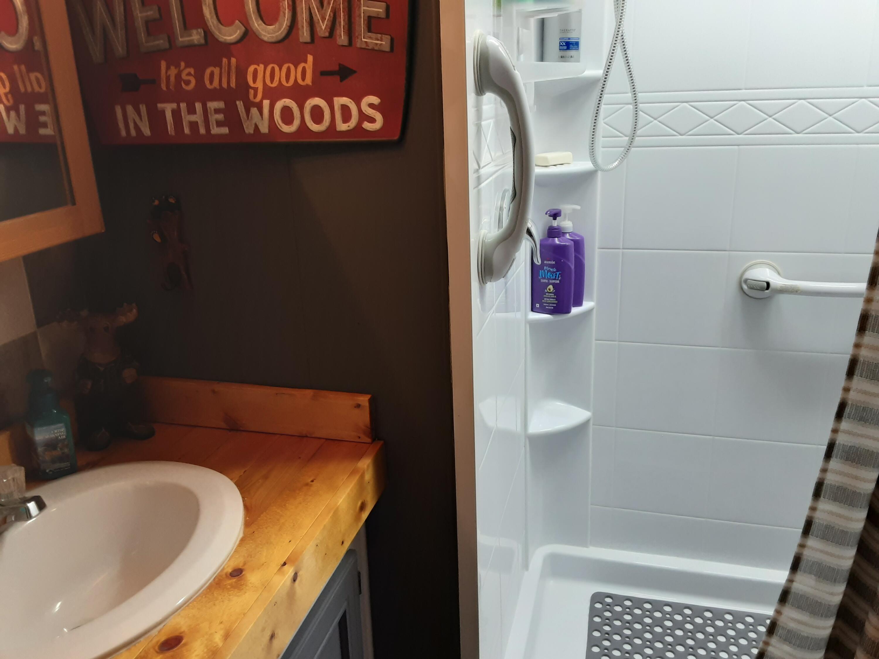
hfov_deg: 63.4
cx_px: 440
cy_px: 330
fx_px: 711
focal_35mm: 28
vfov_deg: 49.7
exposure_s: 1/40
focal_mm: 2.9
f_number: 1.9
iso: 125
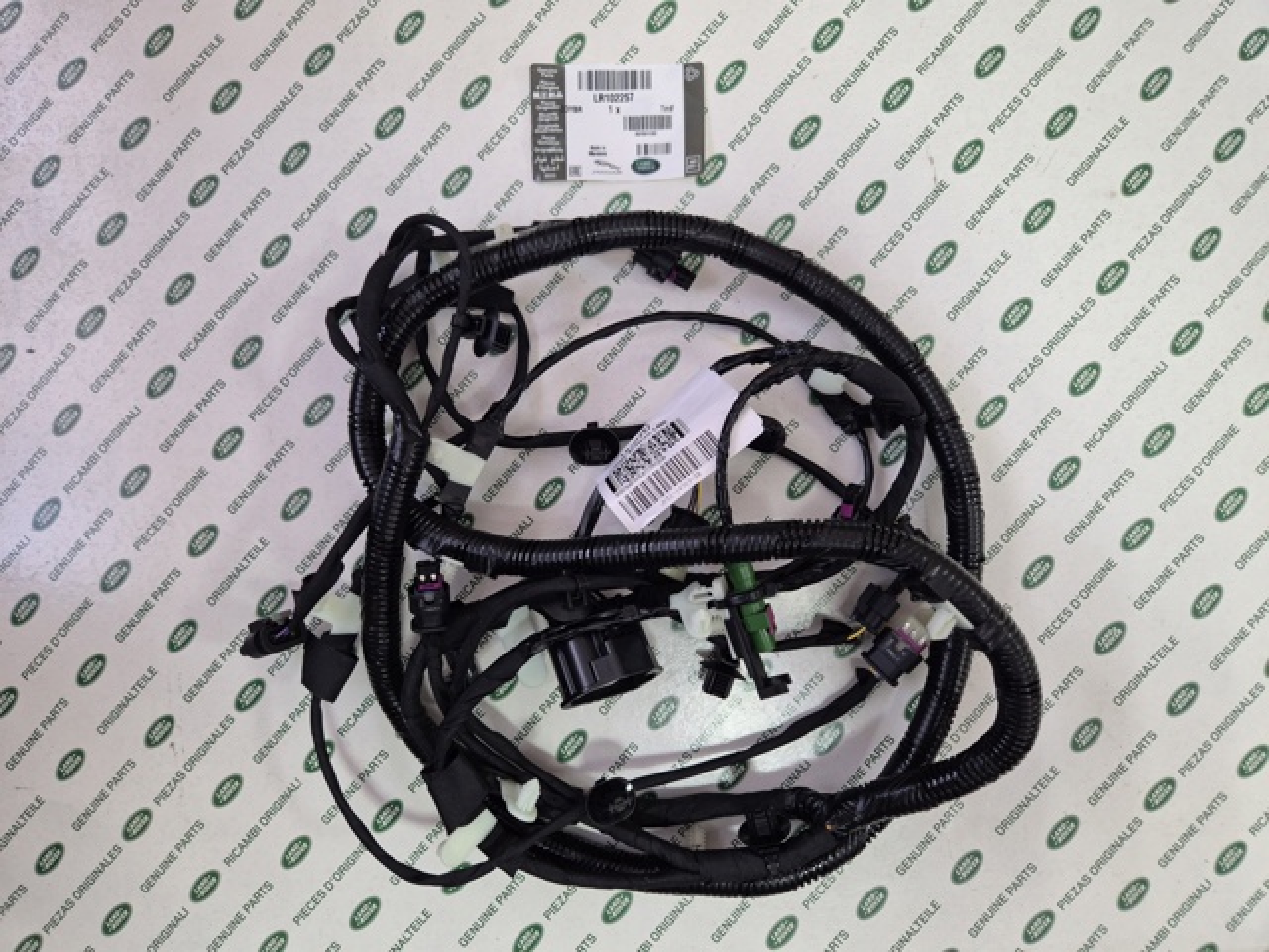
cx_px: 634
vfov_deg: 58.9
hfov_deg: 73.9
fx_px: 843
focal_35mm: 23
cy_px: 476
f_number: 1.8
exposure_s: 1/100
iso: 320
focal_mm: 5.4
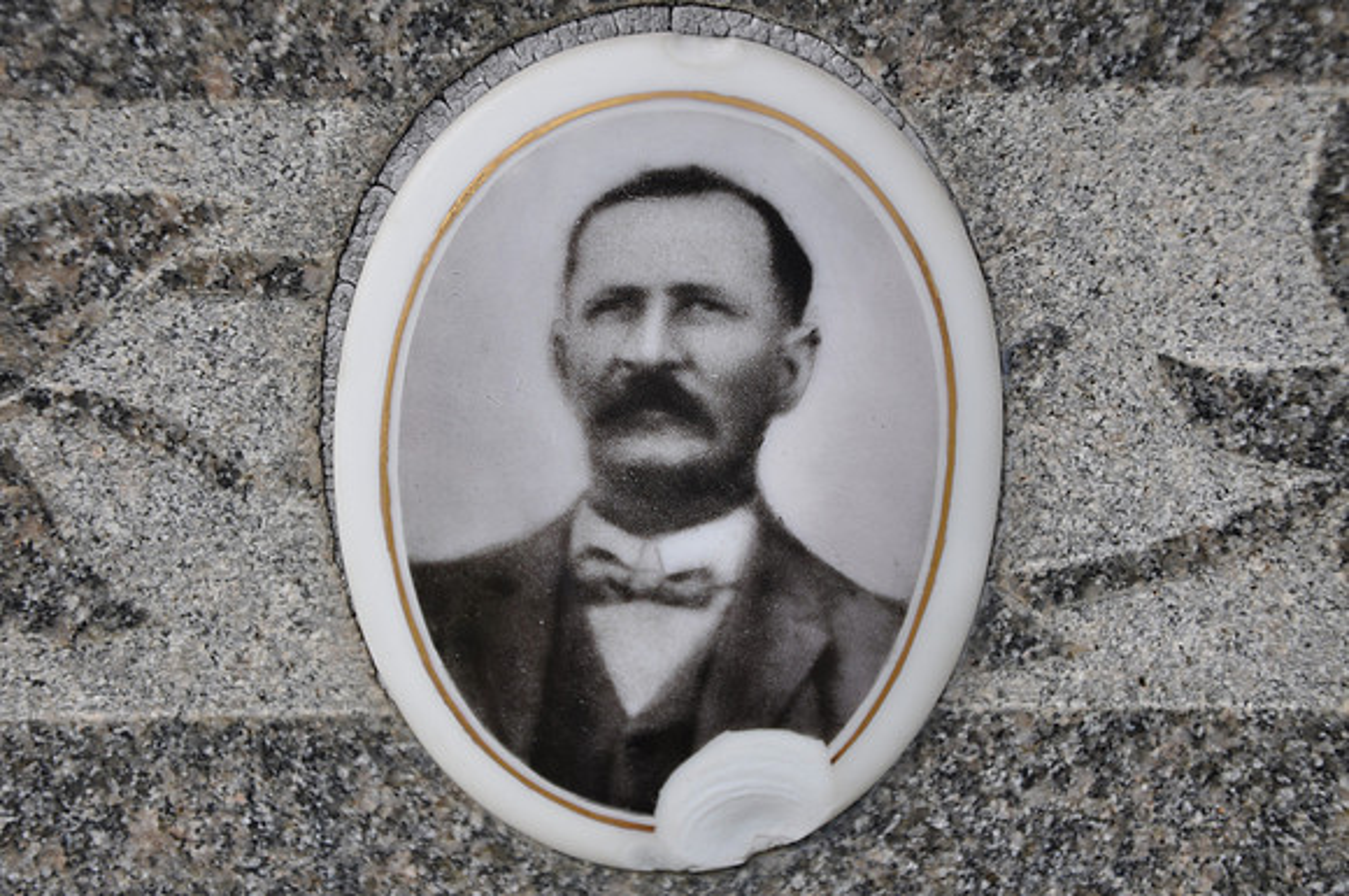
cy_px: 448
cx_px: 674
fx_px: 3480
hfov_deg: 21.9
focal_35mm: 93
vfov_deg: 14.7
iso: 200
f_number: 5.6
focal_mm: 62
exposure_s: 1/125
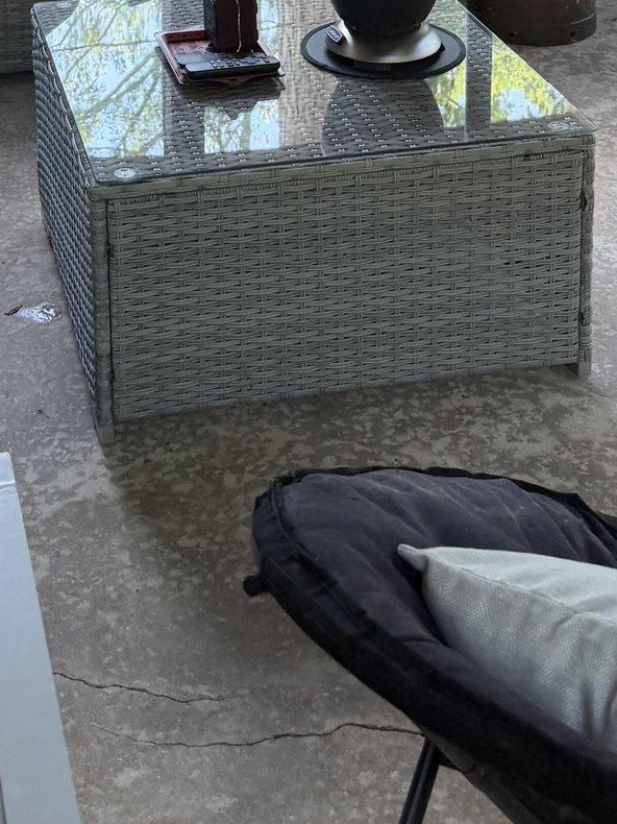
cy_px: -266
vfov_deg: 24.1
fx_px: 1664
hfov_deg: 20.9
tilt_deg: -12.3
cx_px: 189
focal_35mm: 70
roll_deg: +0.7
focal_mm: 6.76
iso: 125
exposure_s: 1/121
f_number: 1.78
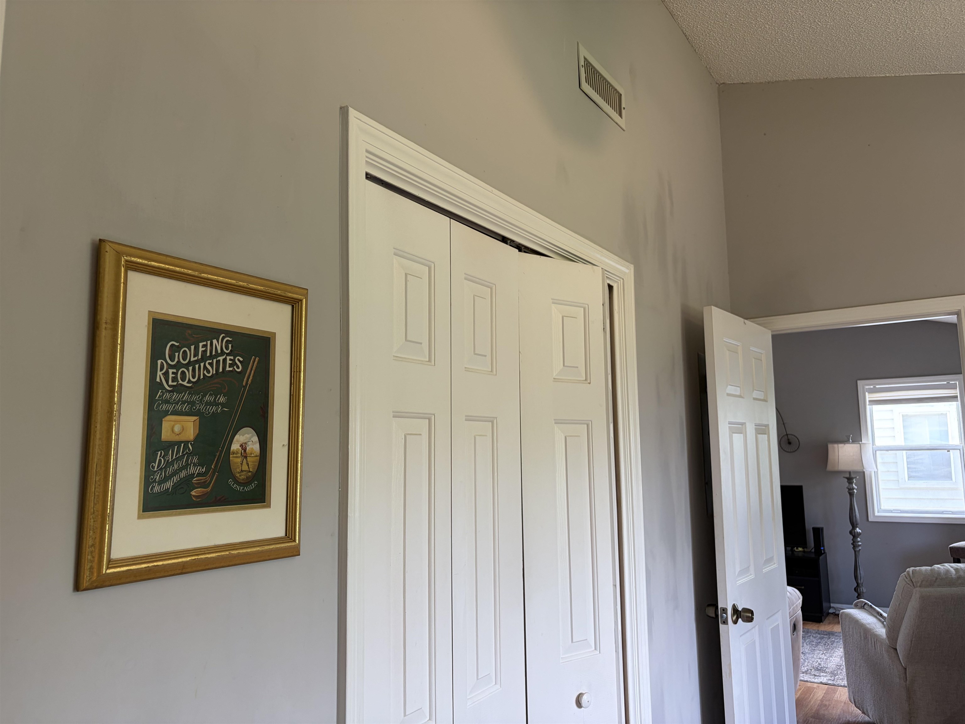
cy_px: 362
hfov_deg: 67.3
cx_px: 482
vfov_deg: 53.1
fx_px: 725
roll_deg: +1.6
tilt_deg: +8.3
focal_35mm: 26
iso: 64
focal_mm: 5.96
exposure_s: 1/60
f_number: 1.6
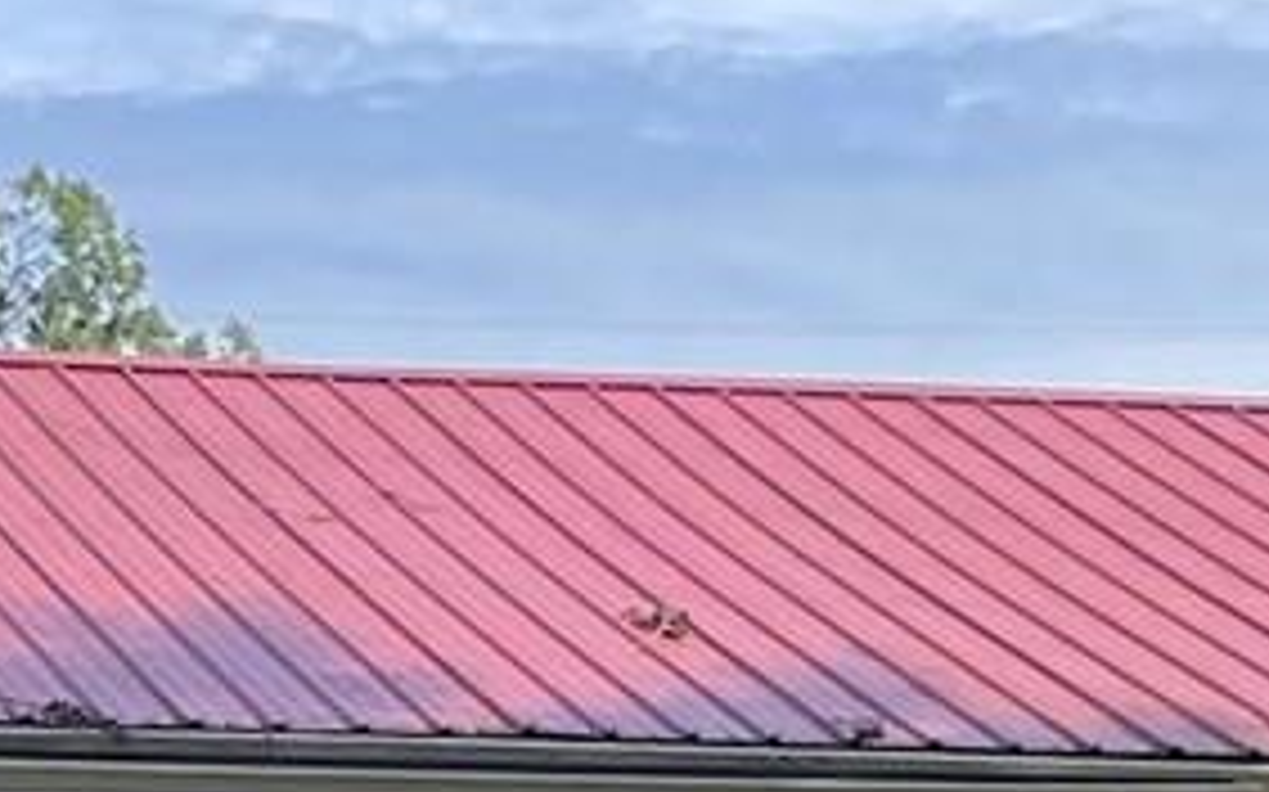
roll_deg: -0.6
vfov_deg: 6.5
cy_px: 1130
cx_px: 117
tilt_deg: +0.1
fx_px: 6914
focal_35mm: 200
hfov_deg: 10.4
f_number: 1.6
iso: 32
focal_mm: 5.1
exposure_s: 1/1739
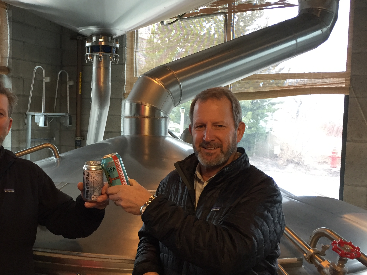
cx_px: 112
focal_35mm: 45
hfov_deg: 41.3
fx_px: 477
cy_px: 151
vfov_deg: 32.2
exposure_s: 1/30
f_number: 2.2
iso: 100
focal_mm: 4.15
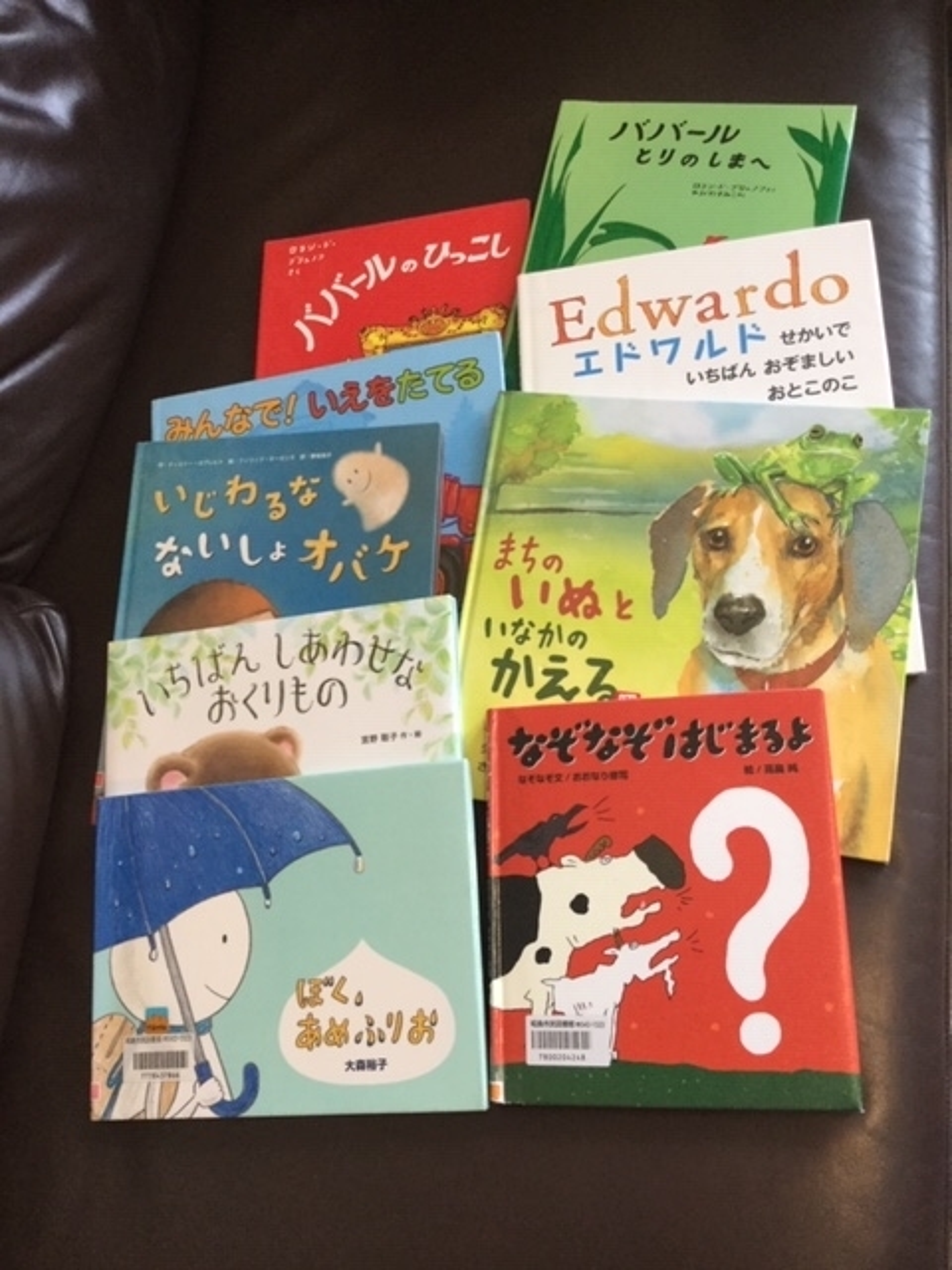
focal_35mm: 31
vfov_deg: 58.4
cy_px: 635
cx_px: 476
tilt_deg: -65.4
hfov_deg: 45.4
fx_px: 1137
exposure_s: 1/30
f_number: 2.4
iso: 80
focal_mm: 3.3
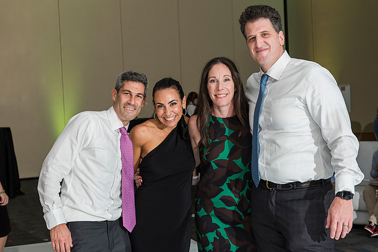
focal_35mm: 61
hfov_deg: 32.7
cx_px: 178
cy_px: 119
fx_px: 643
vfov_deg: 22.2
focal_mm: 58
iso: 800
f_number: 5
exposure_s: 1/100
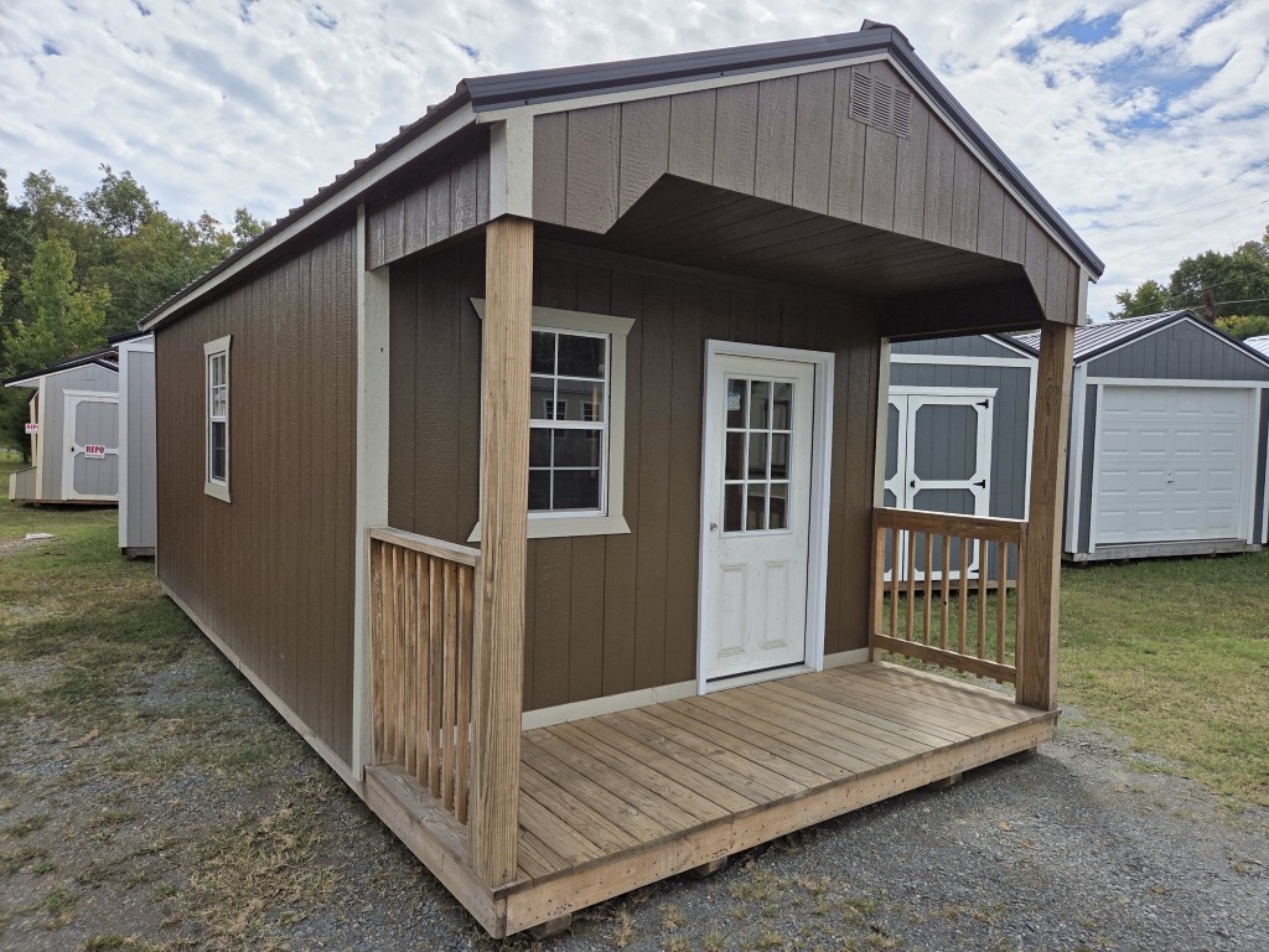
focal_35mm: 23
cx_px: 634
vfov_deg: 58.9
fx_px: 843
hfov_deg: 73.9
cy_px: 476
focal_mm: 5.4
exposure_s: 1/7891
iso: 64
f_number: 1.8
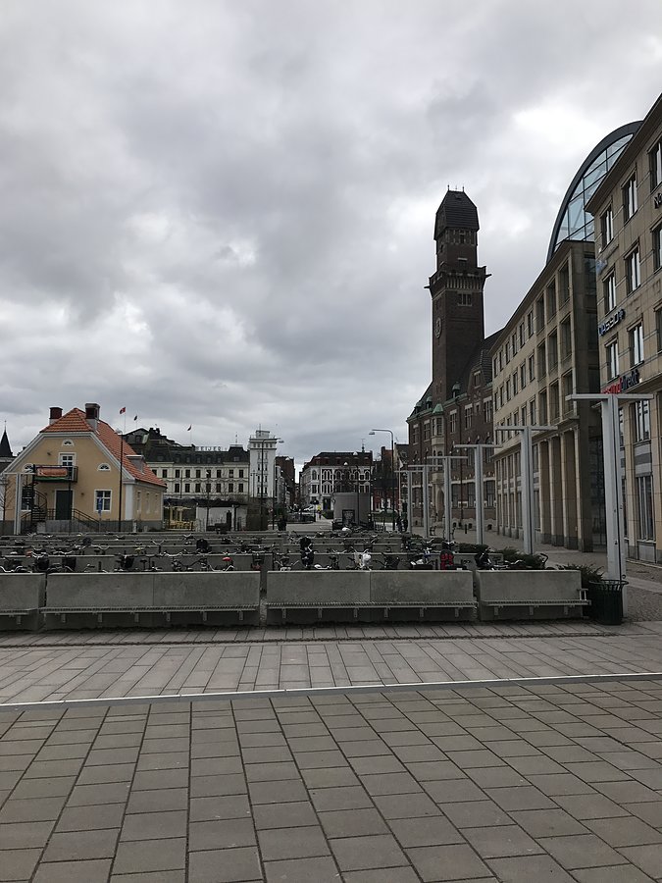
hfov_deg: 49.7
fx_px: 714
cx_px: 331
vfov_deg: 63.4
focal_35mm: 28
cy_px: 442
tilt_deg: +5.5
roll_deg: +0.7
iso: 20
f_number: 1.8
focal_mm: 3.99
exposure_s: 1/3096
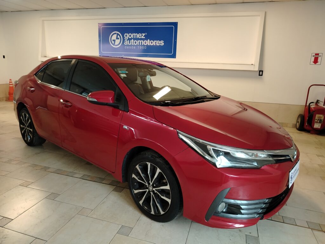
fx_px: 225
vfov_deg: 56.8
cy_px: 122
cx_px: 162
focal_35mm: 24
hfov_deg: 71.6
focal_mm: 5.25
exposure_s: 1/33.3
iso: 1684
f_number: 1.75
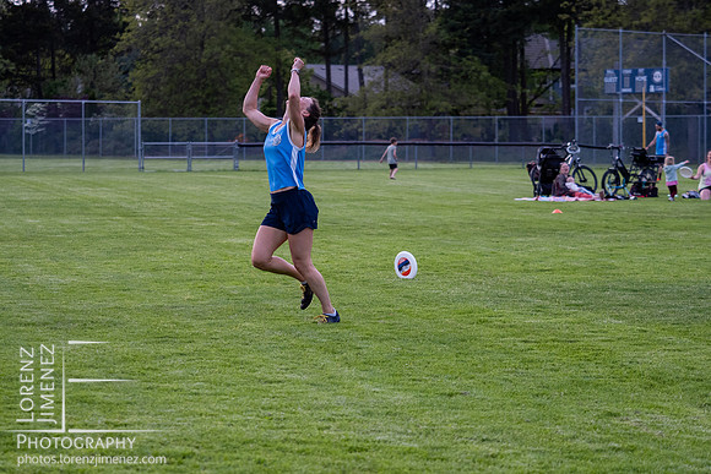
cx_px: 355
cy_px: 261
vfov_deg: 10.8
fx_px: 2518
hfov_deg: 16.1
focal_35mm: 127
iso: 640
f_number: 2.8
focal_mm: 60
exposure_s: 1/800
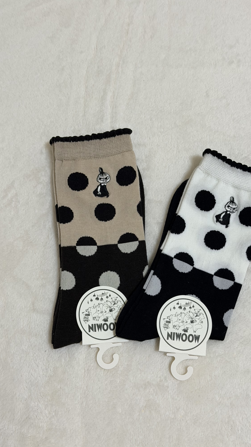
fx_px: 627
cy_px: 221
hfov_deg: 22.6
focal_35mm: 53
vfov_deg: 39.2
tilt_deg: -68.4
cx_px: 142
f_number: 1.78
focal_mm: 6.76
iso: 100
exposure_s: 1/48
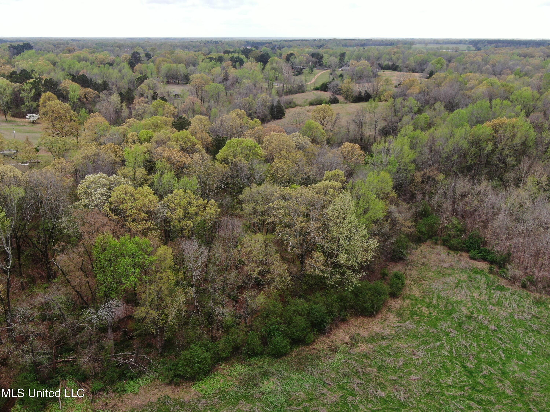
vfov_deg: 44.2
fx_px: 508
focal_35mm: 32
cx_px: 275
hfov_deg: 56.8
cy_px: 206
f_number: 3.1
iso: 110
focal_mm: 5.45
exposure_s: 1/200
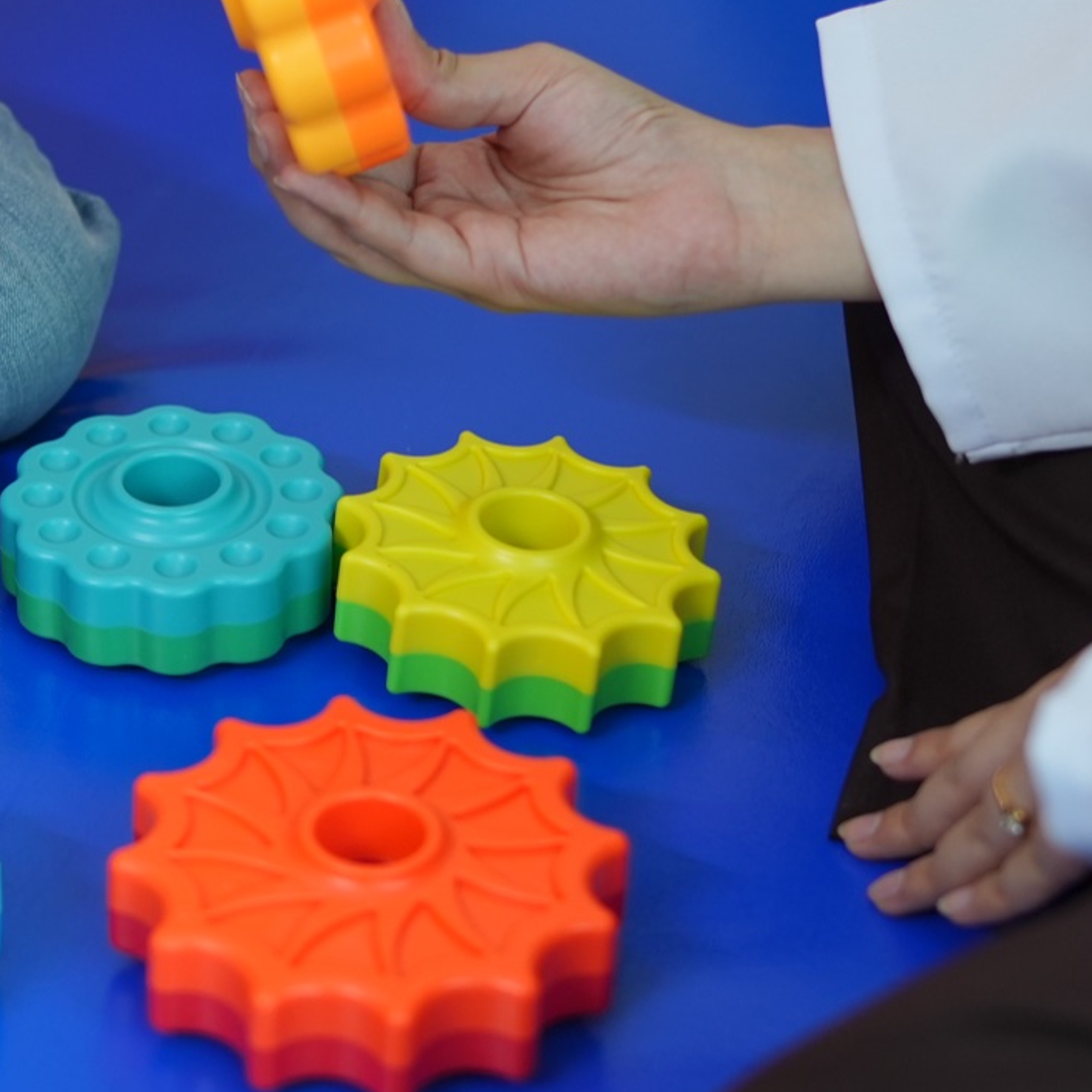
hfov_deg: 17.2
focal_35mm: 100
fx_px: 3569
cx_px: 119
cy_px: 349
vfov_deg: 17.3
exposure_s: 1/100
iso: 500
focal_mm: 35
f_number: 2.2
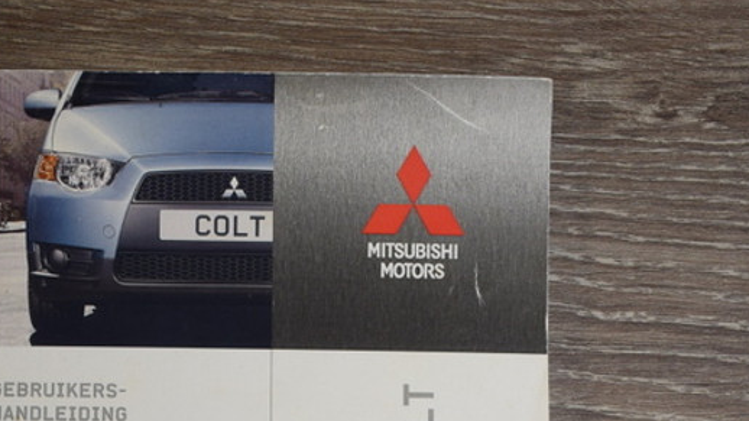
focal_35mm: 85
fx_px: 1688
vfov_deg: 13.3
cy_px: 658
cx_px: 158
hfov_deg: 24.6
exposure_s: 1/60
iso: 400
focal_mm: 20
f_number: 4
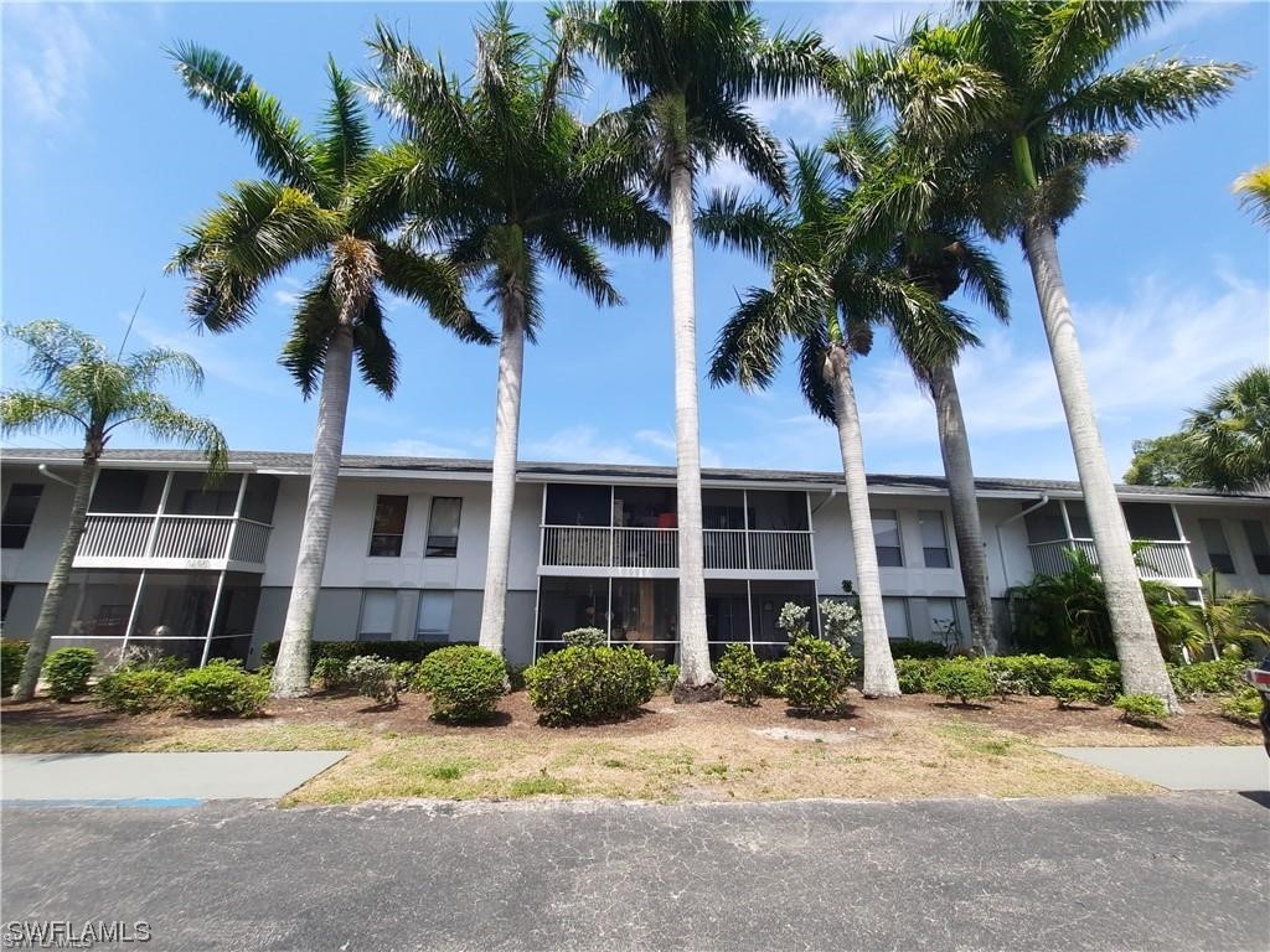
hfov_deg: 106.2
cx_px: 635
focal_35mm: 13
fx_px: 477
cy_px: 476
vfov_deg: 89.9
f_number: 2.2
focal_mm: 1.74
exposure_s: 1/860
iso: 40
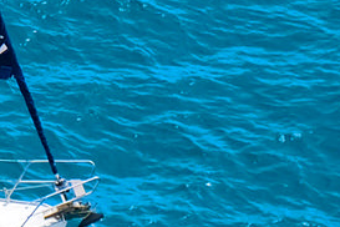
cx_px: -281
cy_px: -114
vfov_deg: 2.3
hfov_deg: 3.5
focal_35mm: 592
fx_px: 5591
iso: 200
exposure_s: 1/680
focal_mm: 55
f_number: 5.6
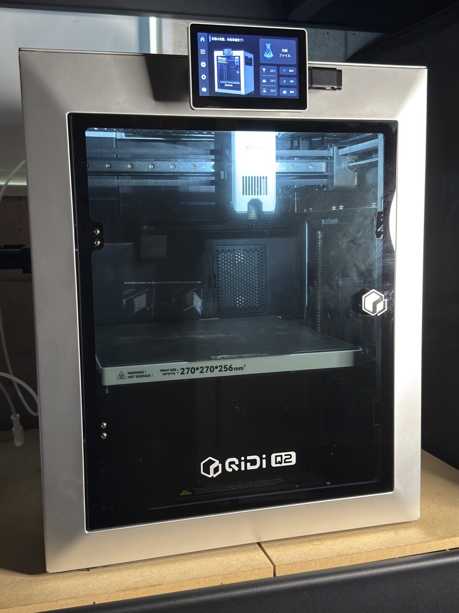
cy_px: 306
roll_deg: -0.2
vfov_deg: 47.9
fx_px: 690
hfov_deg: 36.8
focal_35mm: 39
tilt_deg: -6.6
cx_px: 230
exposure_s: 1/40
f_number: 1.78
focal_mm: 6.76
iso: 500
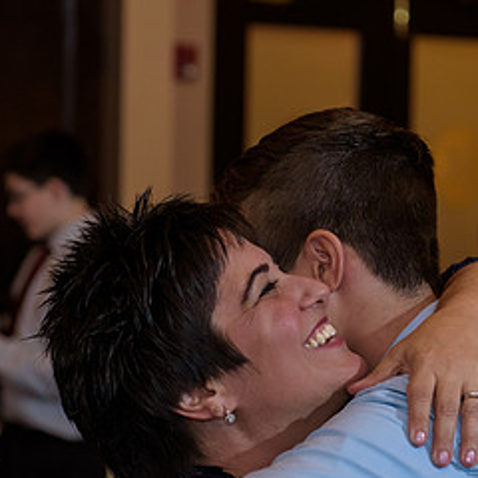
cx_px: 261
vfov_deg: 12.1
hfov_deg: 12.1
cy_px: 316
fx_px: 2250
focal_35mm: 144
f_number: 3.2
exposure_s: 1/125
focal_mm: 70
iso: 1250
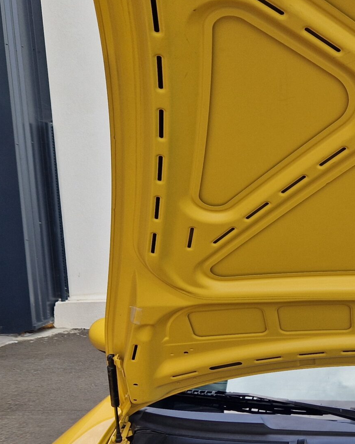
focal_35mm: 53
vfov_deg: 35.0
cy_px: 293
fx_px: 696
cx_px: 378
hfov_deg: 26.6
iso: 50
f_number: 1.8
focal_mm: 5.4
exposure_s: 1/447
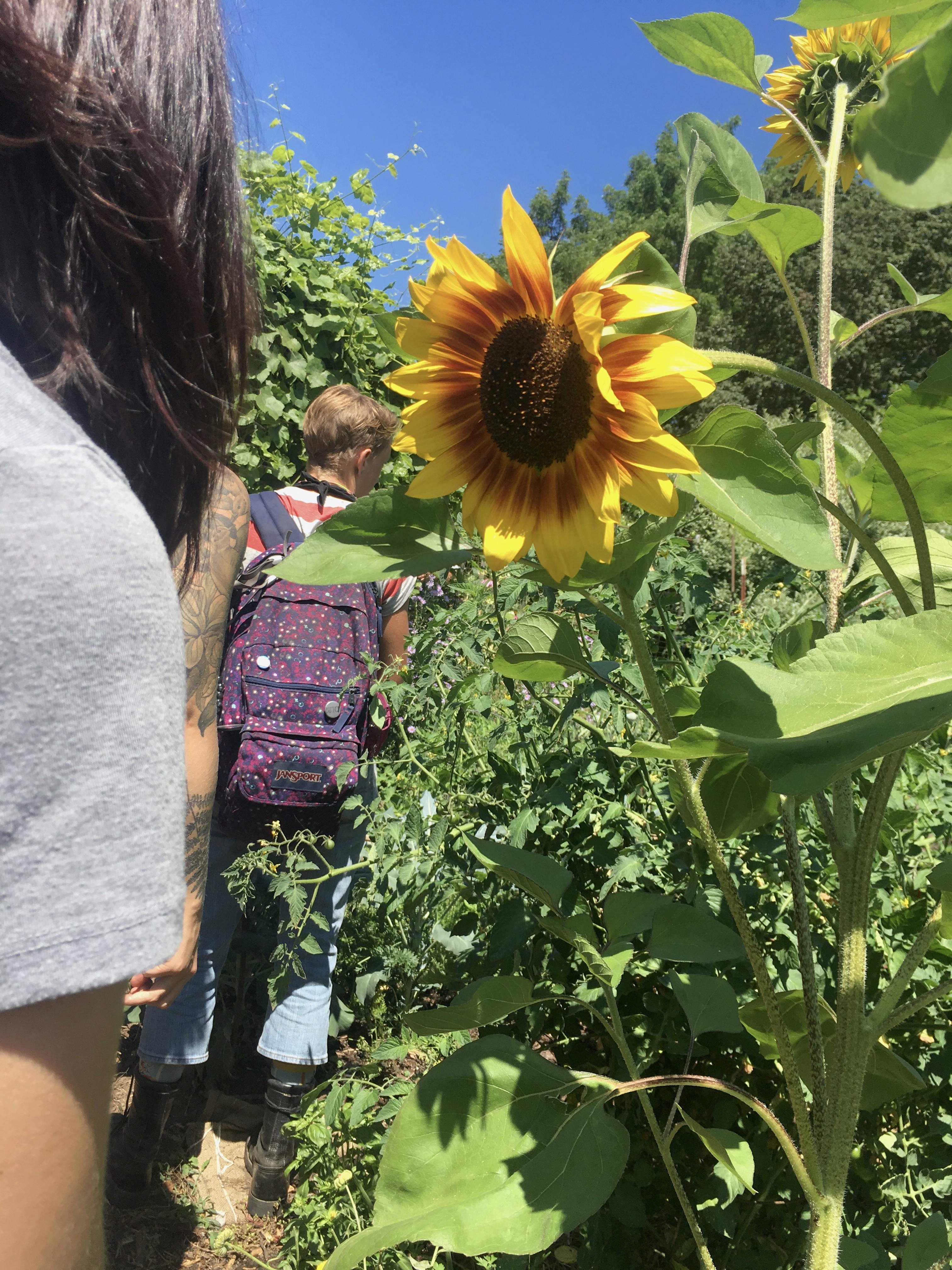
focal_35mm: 29
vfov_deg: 61.7
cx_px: 476
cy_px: 635
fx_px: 1063
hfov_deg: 48.2
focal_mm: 4.15
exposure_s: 1/785
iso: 25
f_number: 2.2
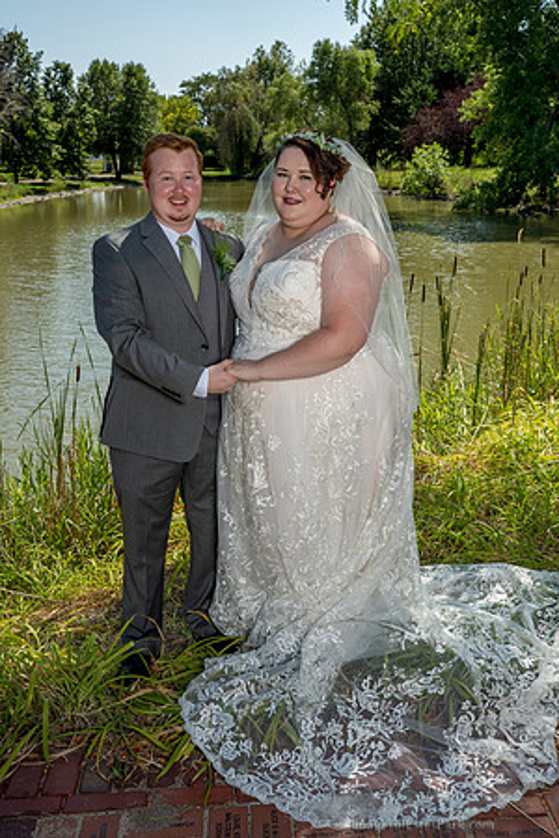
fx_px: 815
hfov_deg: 37.9
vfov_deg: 54.4
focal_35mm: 35
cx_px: 280
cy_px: 419
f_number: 9
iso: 100
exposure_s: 1/250
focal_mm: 35
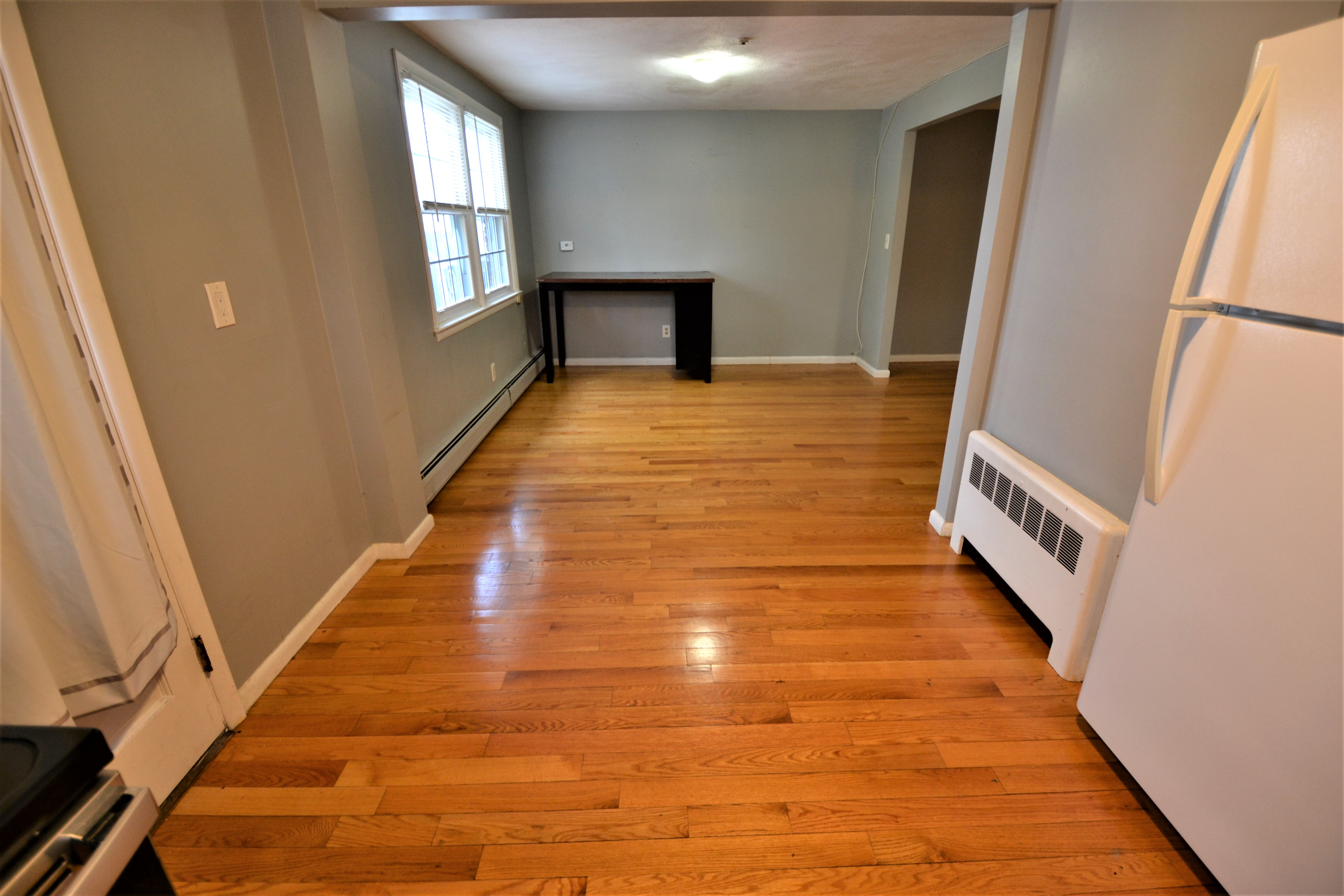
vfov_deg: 77.3
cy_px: 448
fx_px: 560
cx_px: 672
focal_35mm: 15
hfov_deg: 100.4
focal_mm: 10
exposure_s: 1/20
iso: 400
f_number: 3.5
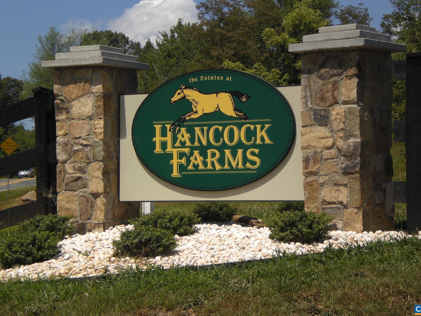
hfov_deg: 15.9
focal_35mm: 124
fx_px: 1508
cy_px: 145
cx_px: 210
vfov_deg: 12.0
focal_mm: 18.9
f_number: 5.9
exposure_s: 1/320
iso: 50
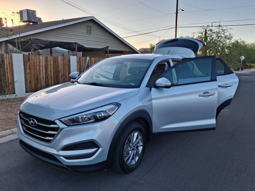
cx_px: 128
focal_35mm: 27
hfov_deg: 65.3
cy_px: 96
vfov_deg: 51.4
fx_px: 199
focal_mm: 4
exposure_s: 1/128
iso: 25
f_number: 1.8
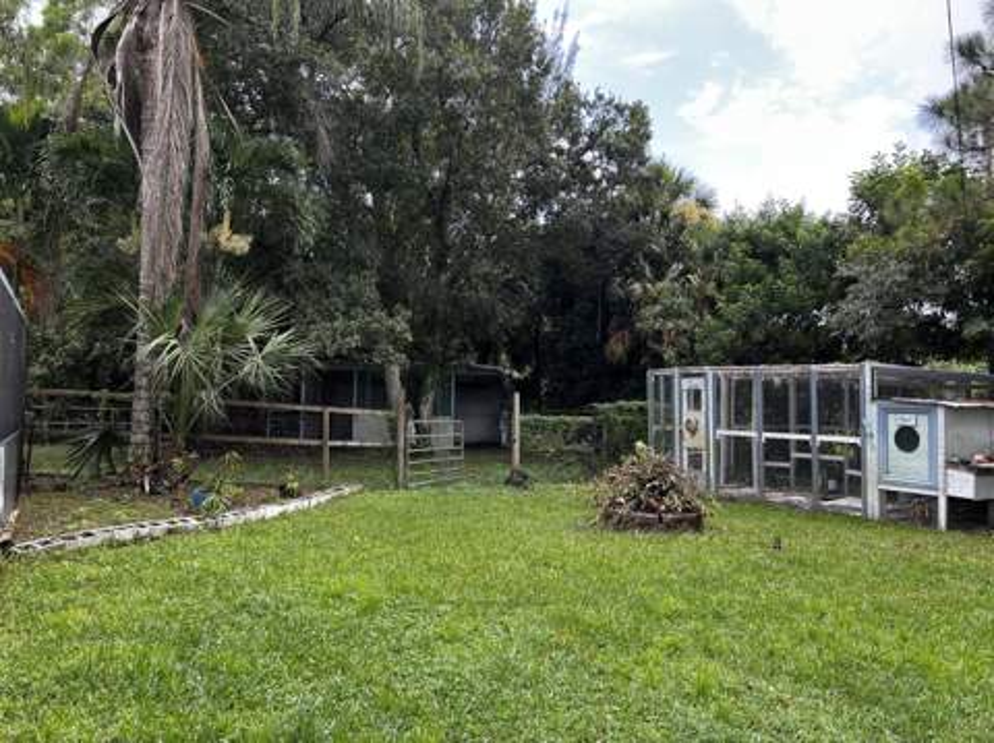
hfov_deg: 67.4
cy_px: 372
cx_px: 497
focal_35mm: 26
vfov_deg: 53.0
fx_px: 746
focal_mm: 5.7
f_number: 1.5
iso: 50
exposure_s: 1/361
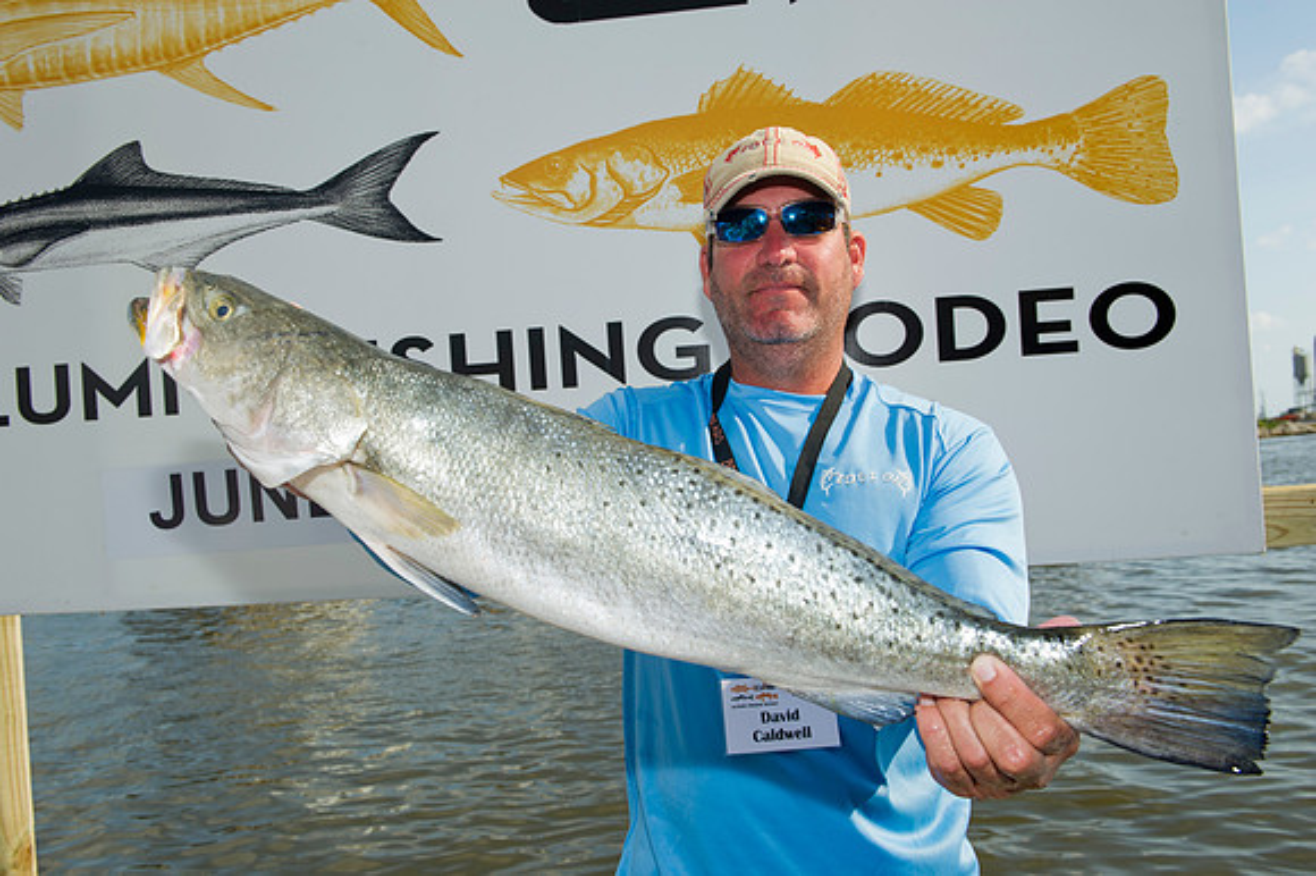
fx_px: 1133
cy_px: 438
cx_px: 658
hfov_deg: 60.3
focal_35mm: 31
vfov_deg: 42.3
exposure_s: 1/250
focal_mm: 31
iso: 125
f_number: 9
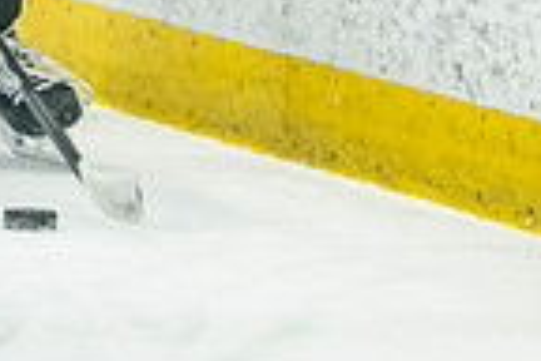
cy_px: -281
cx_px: -282
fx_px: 12878
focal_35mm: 857
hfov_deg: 2.4
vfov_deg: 1.6
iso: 1600
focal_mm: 122
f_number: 3.2
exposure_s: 1/1000
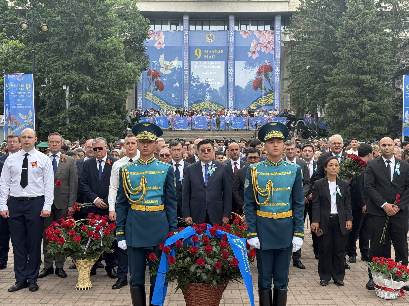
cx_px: 204
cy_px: 153
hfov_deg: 39.7
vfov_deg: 30.3
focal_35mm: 48
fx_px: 567
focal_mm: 6.76
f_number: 1.78
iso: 64
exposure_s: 1/1203
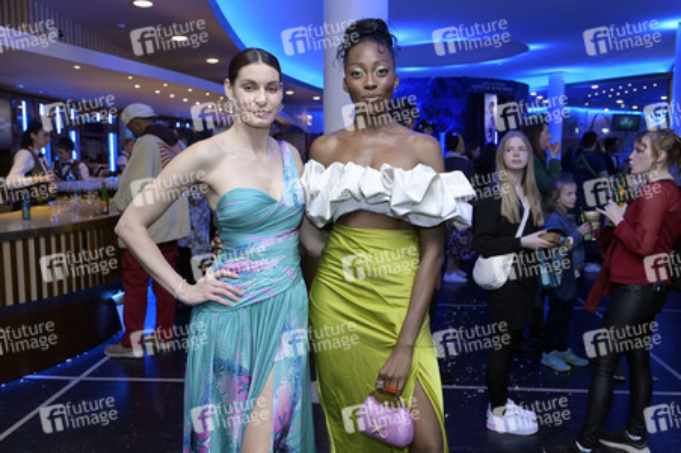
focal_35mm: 31
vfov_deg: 42.3
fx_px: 586
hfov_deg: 60.3
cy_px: 226
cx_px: 340
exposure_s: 1/100
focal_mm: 31
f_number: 4.5
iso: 1600
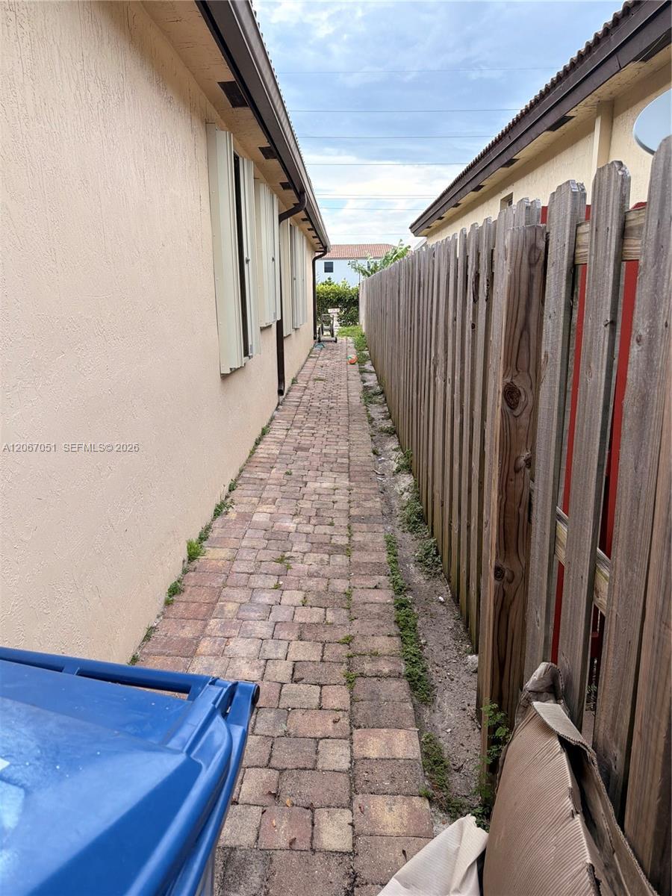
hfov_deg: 56.8
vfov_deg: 71.6
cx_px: 336
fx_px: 621
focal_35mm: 24
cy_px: 448
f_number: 1.78
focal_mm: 6.76
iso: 100
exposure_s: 1/622
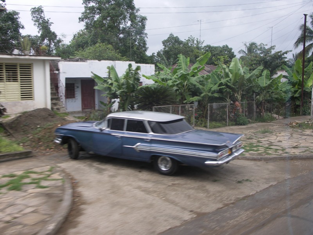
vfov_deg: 39.7
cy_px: 118
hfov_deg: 51.4
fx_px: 326
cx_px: 156
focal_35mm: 36
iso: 50
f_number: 3.5
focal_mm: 9.3
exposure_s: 1/80
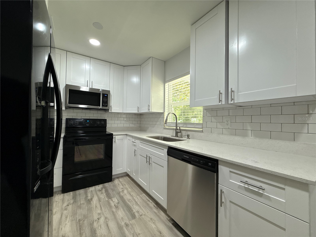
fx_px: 128
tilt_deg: +1.8
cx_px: 158
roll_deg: -0.7
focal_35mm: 14
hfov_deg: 102.1
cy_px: 118
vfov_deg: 85.7
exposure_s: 1/120
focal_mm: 2.22
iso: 160
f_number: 2.2
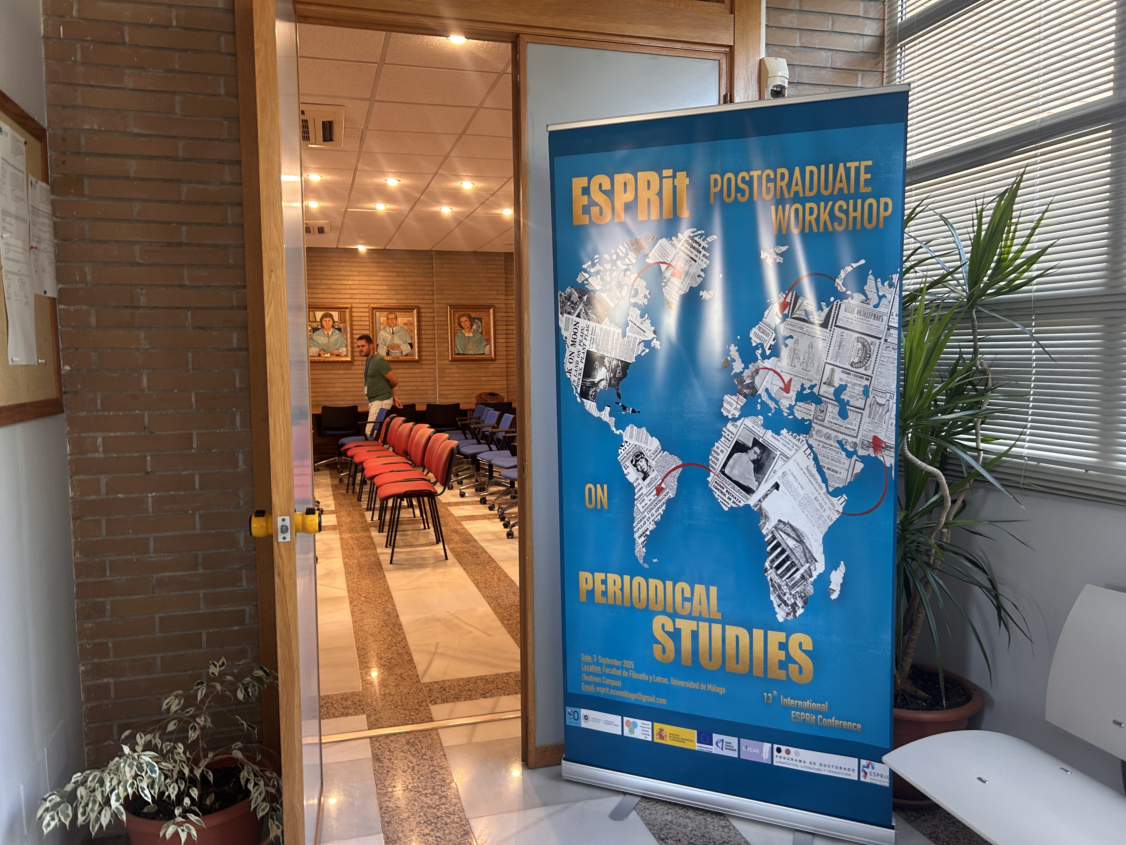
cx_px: 563
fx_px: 846
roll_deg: +0.3
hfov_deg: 67.3
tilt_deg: -3.0
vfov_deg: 53.1
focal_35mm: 26
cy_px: 422
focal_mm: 5.7
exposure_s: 1/50
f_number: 1.5
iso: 100
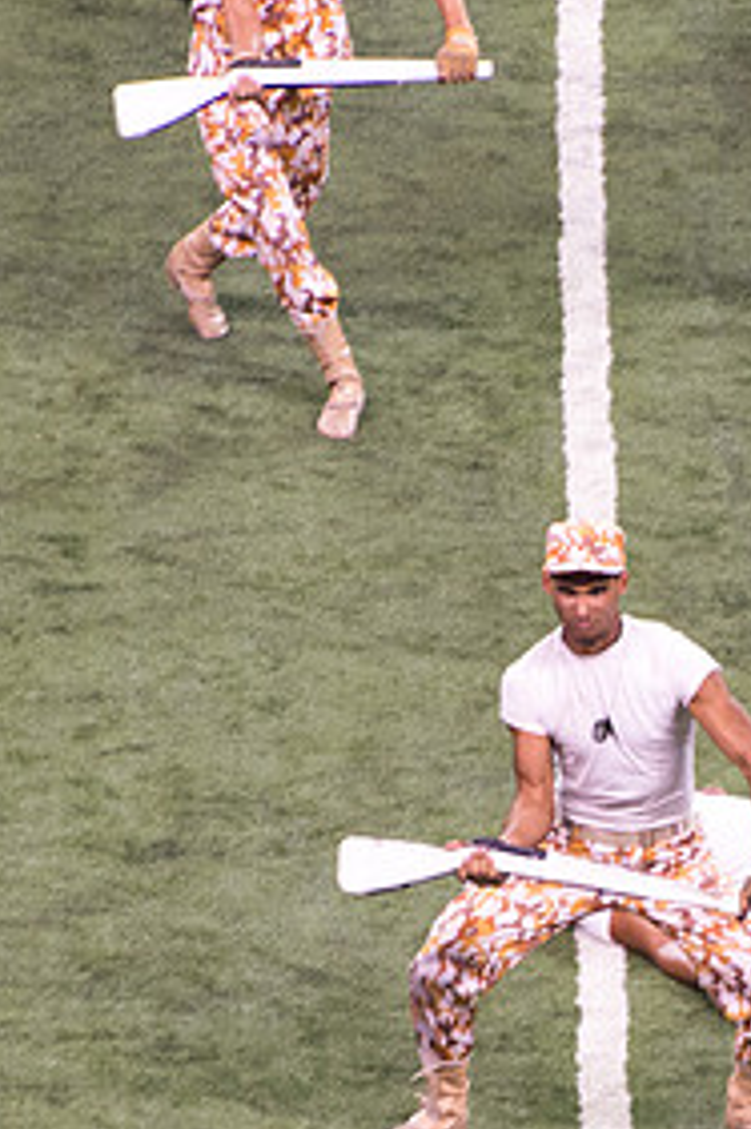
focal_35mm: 972
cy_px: 763
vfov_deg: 2.1
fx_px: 30451
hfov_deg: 1.4
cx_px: 676
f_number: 5.6
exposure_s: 1/320
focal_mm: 300
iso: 2200
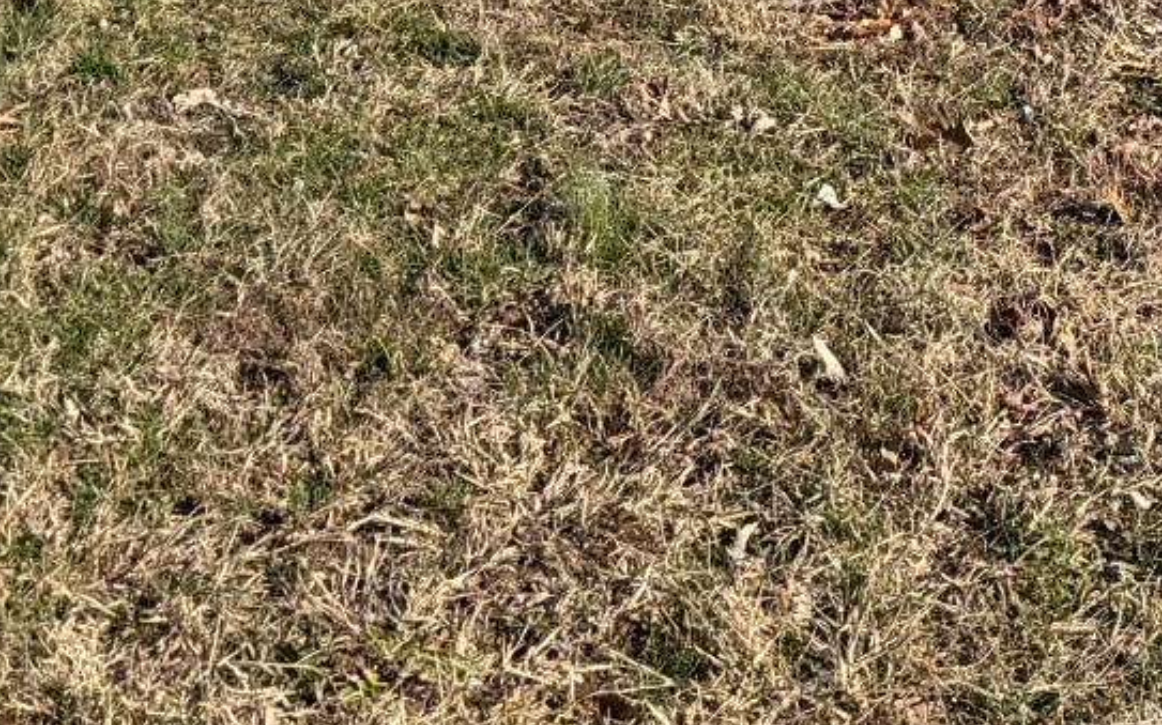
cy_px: -699
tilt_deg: -9.7
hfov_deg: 21.2
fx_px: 3039
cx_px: 1029
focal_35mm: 96
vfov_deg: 12.2
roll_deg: +1.6
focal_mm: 6.76
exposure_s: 1/3021
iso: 80
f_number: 1.78
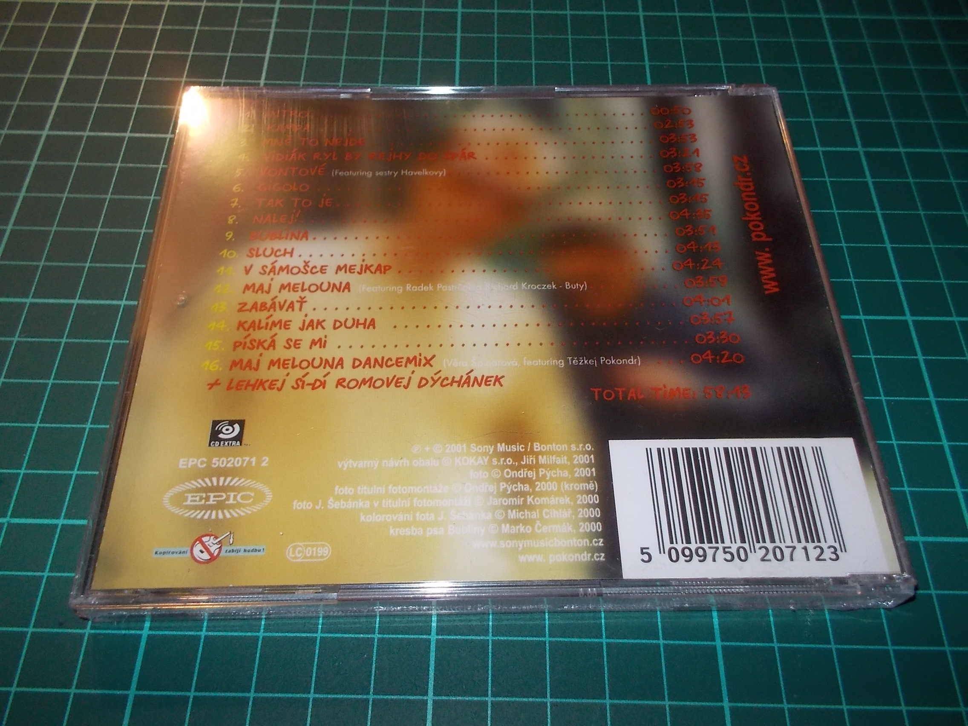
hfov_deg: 61.7
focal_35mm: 29
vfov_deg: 48.2
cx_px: 484
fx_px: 811
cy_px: 363
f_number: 3.3
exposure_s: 1/30
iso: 200
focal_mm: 4.1
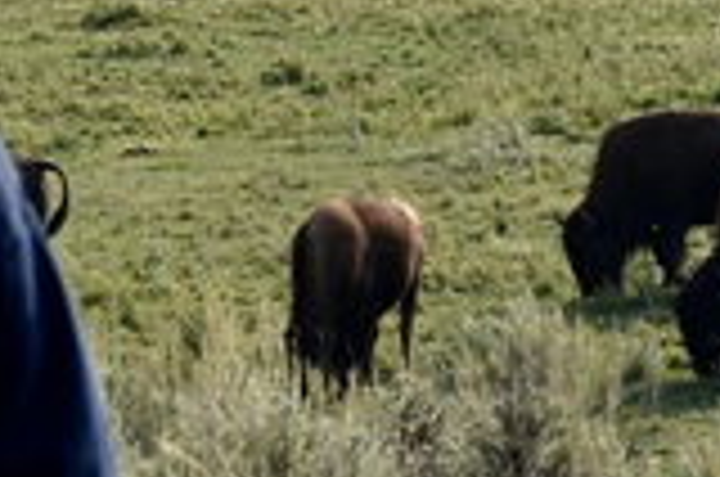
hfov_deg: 5.6
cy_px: -52
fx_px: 7345
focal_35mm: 368
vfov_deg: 3.7
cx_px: -261
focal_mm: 70
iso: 200
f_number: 6.3
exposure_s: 1/500
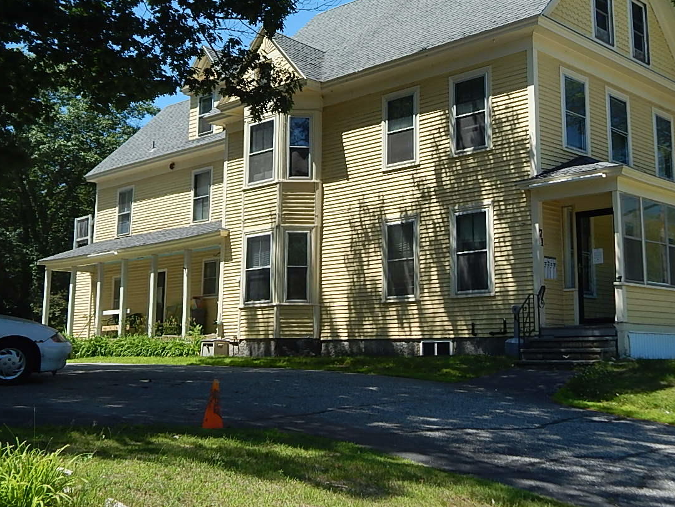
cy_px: 202
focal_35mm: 46
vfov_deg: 31.4
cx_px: 394
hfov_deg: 41.1
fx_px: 897
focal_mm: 5.6
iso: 125
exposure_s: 1/1000
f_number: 3.2
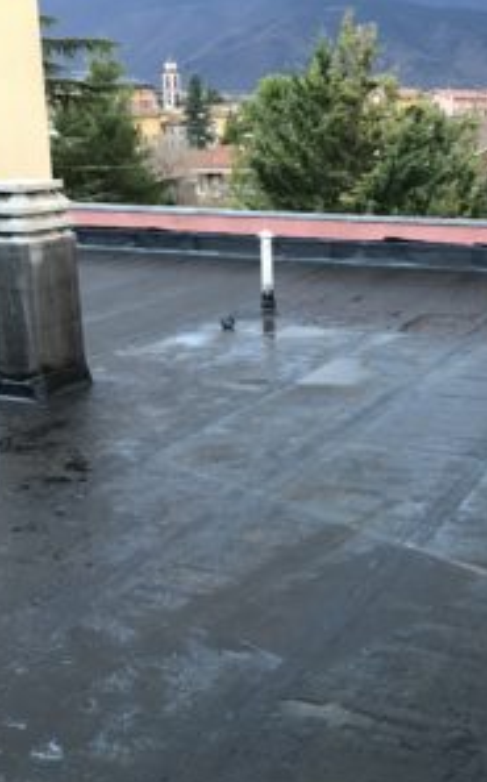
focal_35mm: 48
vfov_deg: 41.9
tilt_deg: -13.7
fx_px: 1022
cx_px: 429
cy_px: 384
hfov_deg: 26.0
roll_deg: -0.1
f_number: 1.8
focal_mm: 3.99
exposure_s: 1/17
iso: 40
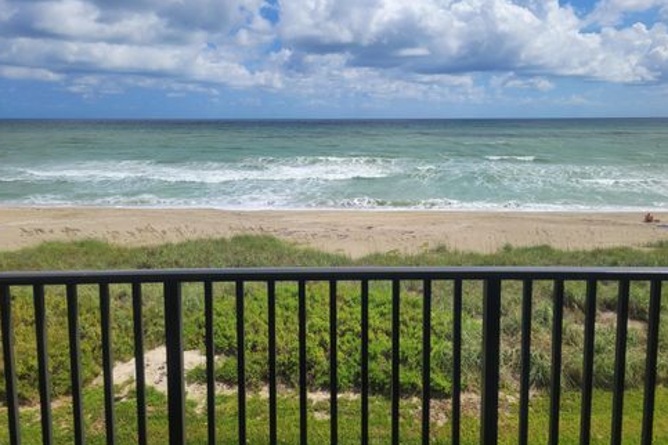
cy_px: 191
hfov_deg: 65.5
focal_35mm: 28
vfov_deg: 46.3
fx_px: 520
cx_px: 332
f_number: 1.8
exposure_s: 1/1659
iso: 40
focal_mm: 5.4
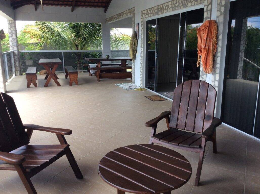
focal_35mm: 32
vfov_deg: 44.1
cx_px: 130
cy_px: 97
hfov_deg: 56.9
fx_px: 240
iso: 32
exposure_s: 1/180
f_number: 2.4
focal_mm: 3.3
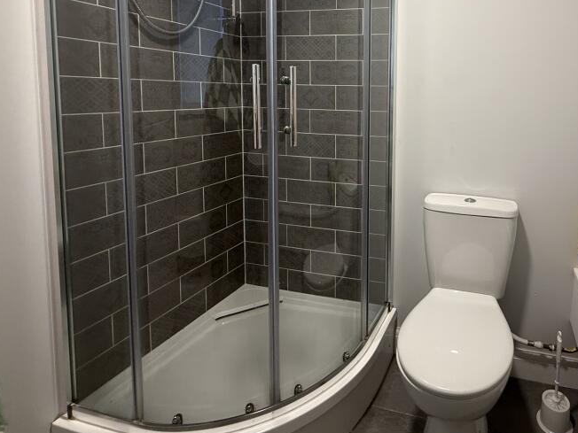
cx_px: 421
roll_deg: -1.6
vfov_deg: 58.6
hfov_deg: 72.0
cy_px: 120
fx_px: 367
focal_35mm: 22
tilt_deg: -3.4
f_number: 2.2
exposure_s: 1/100
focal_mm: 2.22
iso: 200
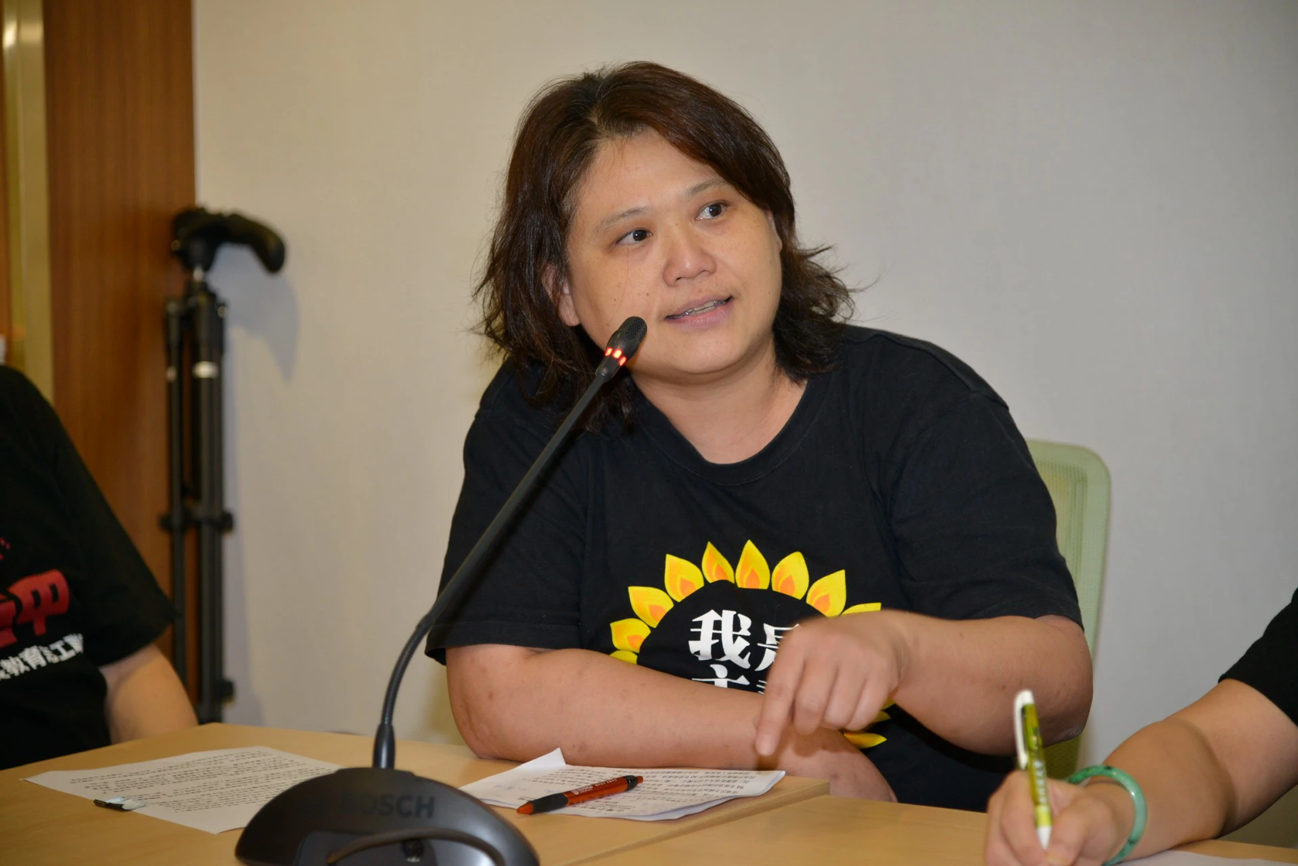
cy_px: 433
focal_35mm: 98
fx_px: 3535
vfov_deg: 14.0
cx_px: 649
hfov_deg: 20.8
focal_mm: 98
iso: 800
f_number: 4
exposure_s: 1/125
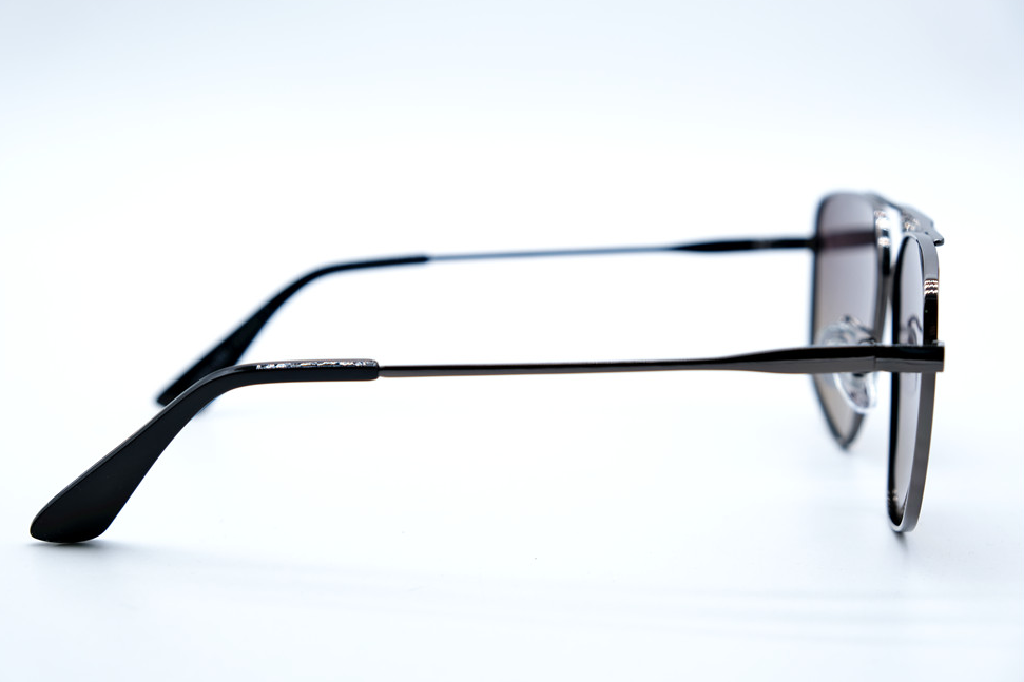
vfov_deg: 19.7
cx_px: 499
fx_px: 1962
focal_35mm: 69
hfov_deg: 29.2
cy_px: 344
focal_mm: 44.4
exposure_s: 1/160
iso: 160
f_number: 5.6
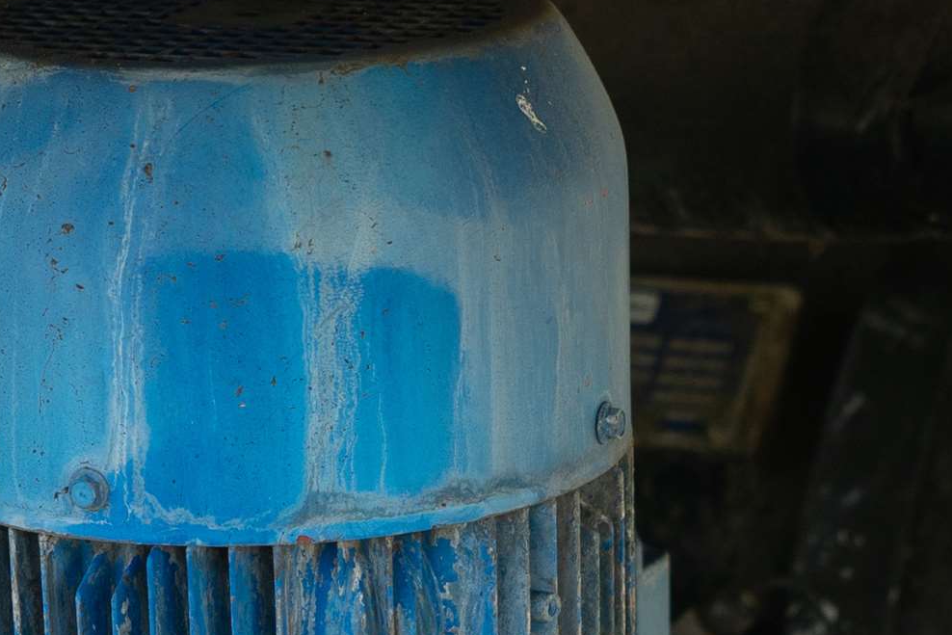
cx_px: 165
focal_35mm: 153
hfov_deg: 13.3
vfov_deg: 8.9
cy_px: 779
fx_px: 4046
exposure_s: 1/160
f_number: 4
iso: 320
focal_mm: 36
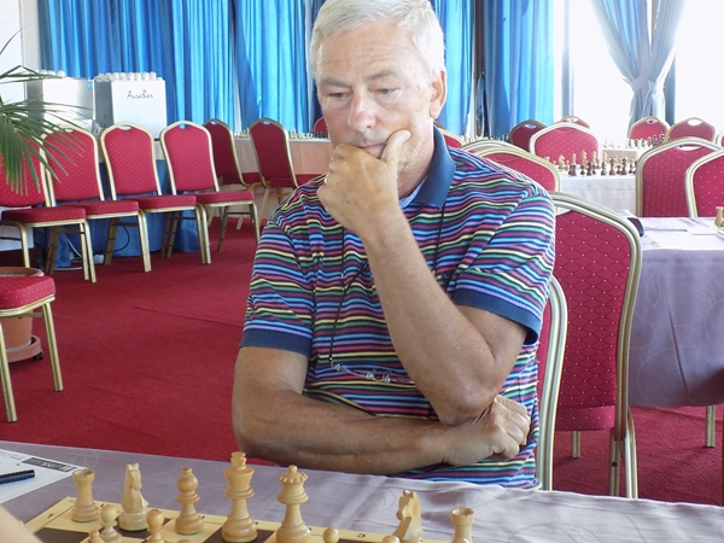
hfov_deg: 36.8
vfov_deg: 28.0
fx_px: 1088
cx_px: 362
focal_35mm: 52
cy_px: 272
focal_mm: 9.3
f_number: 3.9
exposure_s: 1/30
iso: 280
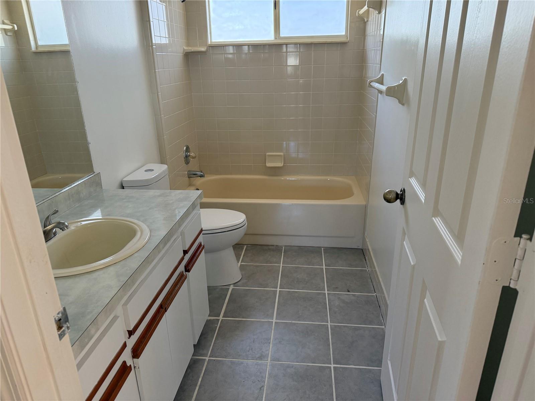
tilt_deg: -20.6
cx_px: 268
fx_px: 371
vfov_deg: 56.8
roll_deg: +1.7
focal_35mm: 24
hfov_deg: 71.6
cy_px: 200
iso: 200
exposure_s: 1/67
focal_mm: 6.76
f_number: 1.78
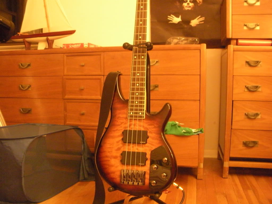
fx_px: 283
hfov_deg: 51.4
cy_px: 102
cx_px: 136
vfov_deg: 39.7
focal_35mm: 36
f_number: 3.5
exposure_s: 1/1.43
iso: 800
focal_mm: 6.3
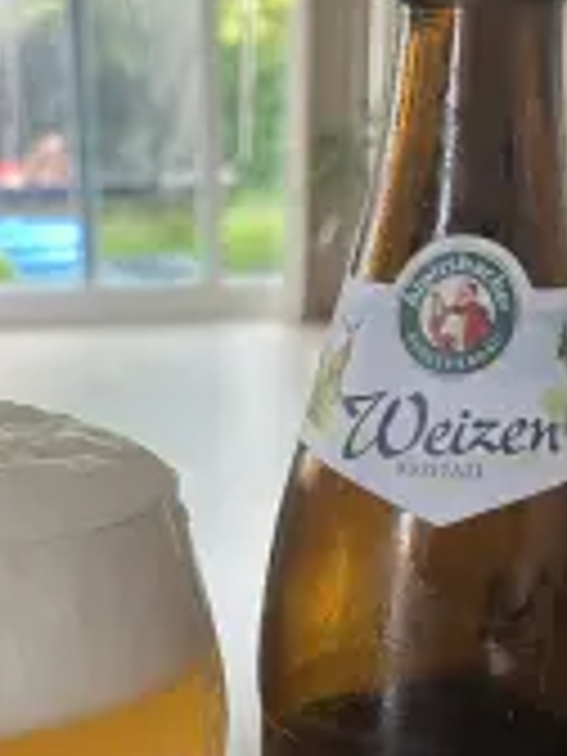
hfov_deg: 23.5
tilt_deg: -23.5
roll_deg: +2.0
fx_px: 1354
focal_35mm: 62
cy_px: 693
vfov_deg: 29.8
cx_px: 166
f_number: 1.6
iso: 125
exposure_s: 1/74
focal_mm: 5.1
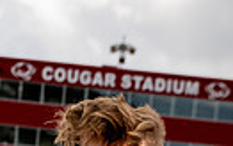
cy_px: 376
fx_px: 959
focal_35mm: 151
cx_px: 68
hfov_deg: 13.8
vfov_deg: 7.9
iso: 200
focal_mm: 43
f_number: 4.5
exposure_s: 1/1000
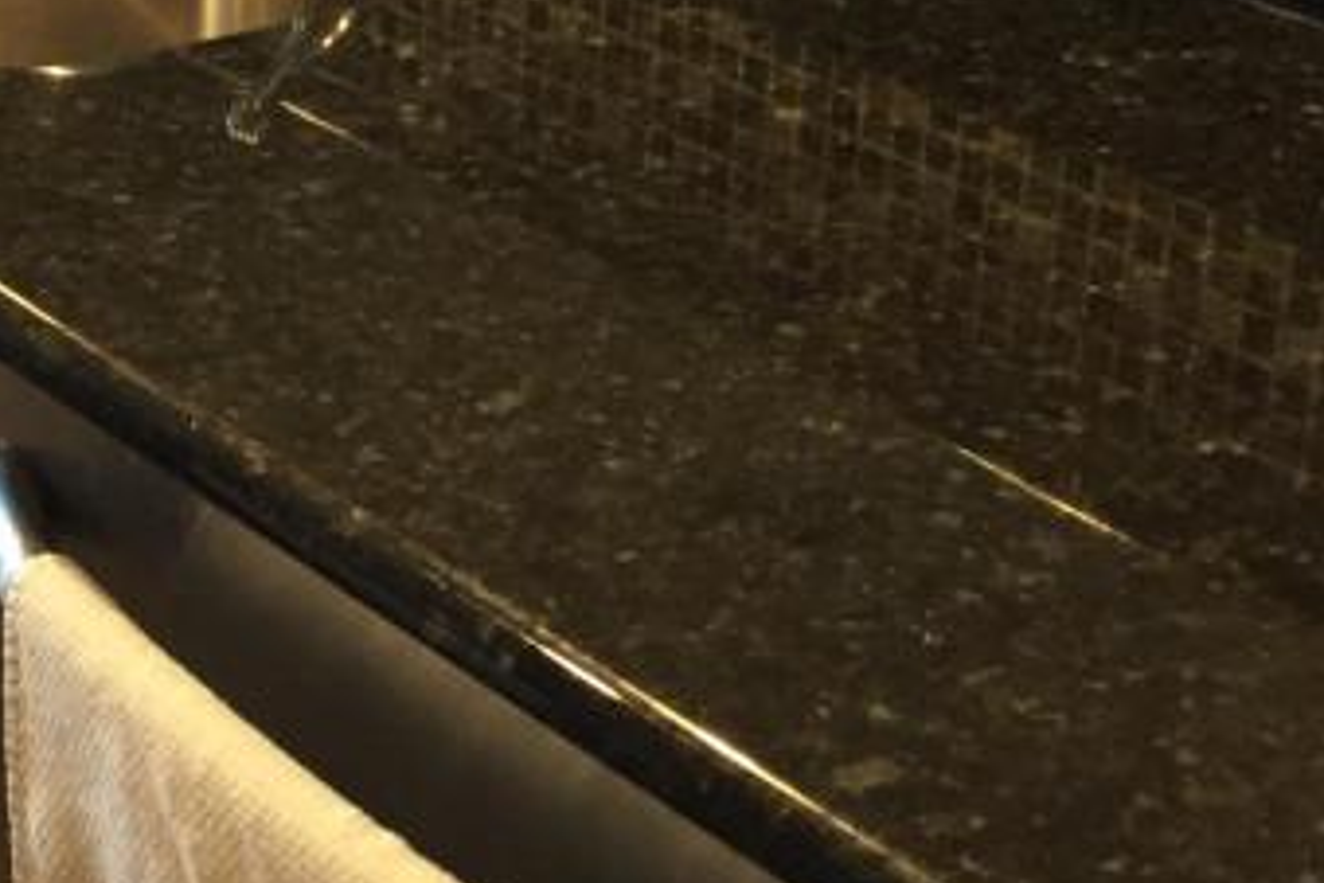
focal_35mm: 91
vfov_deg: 14.9
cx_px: 301
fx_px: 3347
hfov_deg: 22.1
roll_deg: -2.1
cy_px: 156
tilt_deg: -22.0
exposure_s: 1/30
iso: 250
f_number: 2.2
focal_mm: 4.15
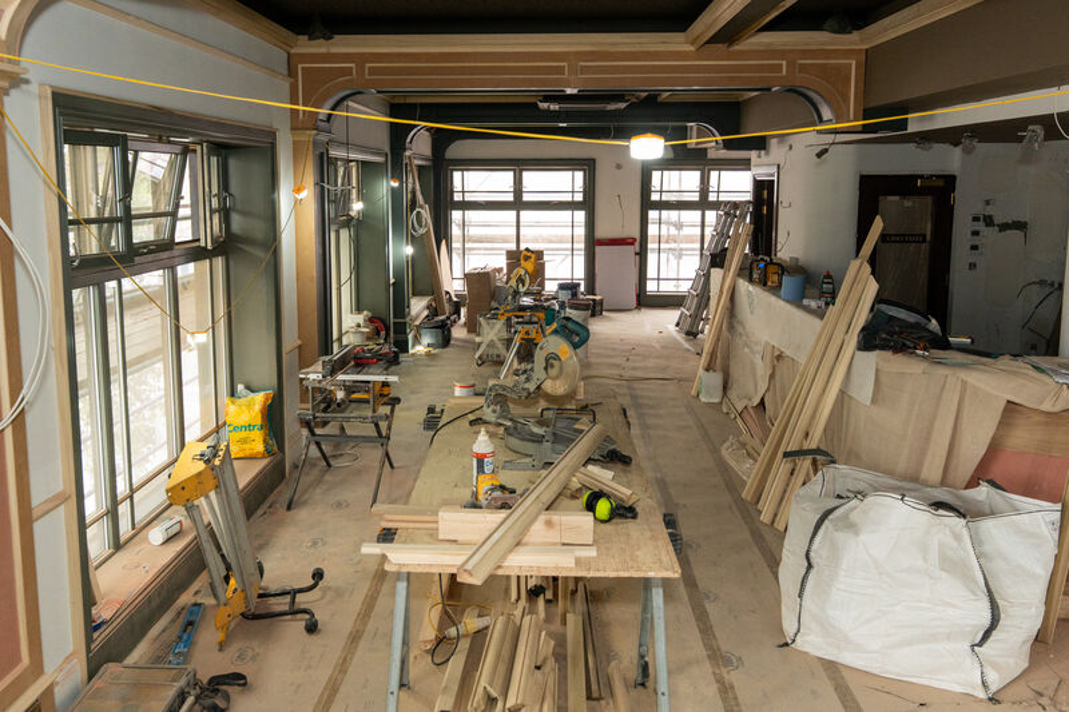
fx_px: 712
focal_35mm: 24
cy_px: 356
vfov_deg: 53.1
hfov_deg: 73.8
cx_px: 534
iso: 4000
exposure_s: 1/250
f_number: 5
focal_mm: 24
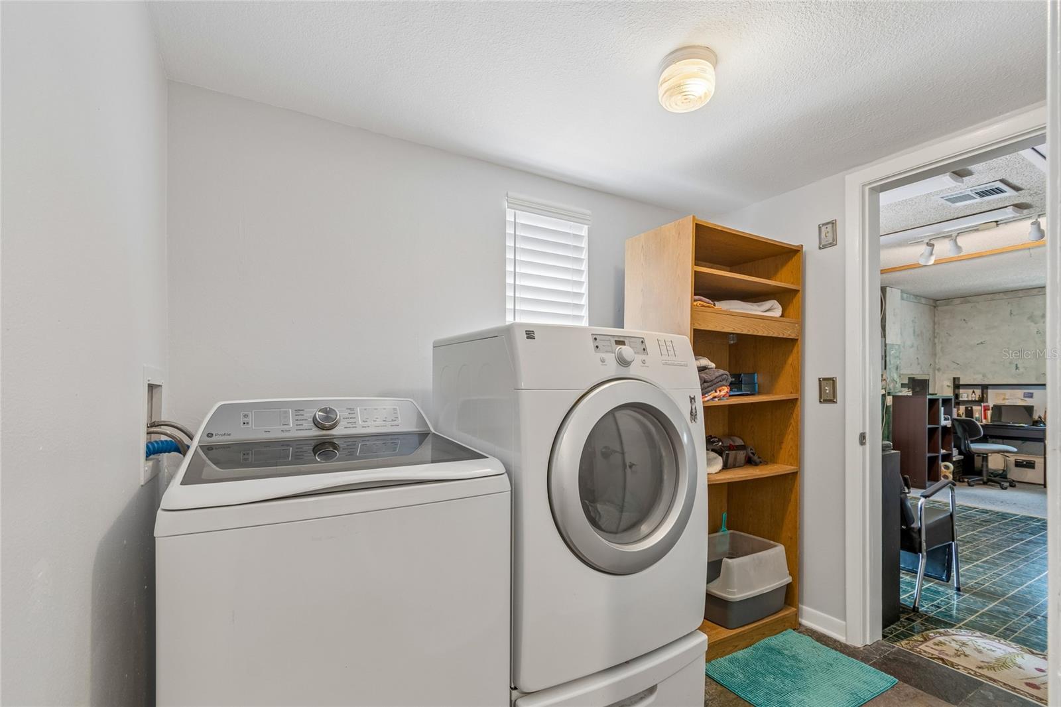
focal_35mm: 15
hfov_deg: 100.4
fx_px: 442
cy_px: 354
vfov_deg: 77.3
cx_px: 530
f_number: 7.1
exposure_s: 1/4
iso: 100
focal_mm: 10
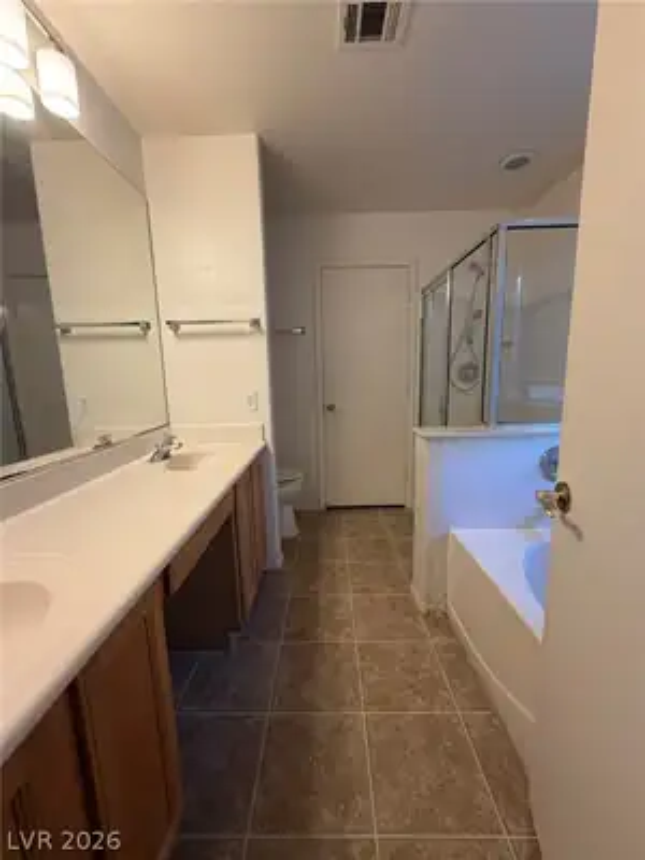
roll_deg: +1.7
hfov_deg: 85.7
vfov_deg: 102.1
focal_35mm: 14
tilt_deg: -10.0
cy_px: 430
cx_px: 322
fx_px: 348
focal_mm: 2.22
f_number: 2.2
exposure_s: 1/120
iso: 125
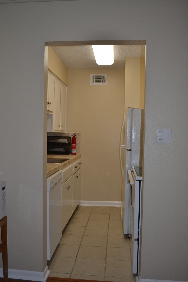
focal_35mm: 33
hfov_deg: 40.0
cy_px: 141
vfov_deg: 57.2
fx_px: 258
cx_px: 94
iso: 250
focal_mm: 22
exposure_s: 1/125
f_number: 4
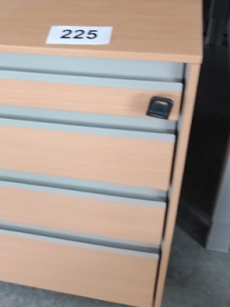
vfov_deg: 38.1
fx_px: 444
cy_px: 126
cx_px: 39
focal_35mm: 50
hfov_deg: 28.3
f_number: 2.2
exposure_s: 1/16.7
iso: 851
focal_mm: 3.65
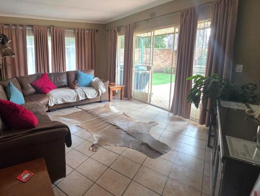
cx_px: 82
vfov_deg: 68.1
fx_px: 143
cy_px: 78
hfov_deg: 81.1
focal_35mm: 19
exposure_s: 1/101
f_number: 1.9
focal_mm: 2.2
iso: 250
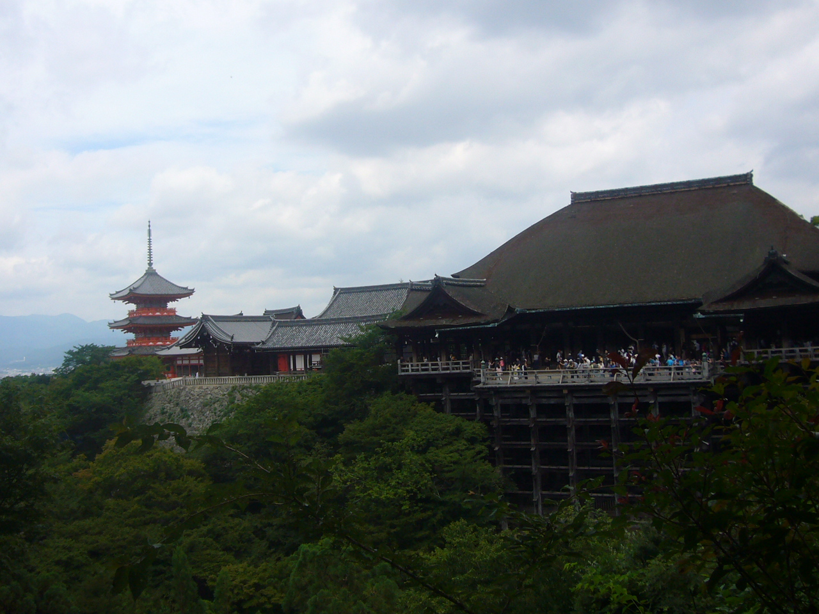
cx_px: 410
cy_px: 307
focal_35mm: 41
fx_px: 970
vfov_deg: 35.1
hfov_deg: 45.8
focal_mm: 4.9
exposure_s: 1/320
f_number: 5.6
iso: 80
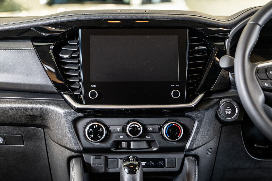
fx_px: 453
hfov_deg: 33.4
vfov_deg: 22.6
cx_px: 136
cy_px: 90
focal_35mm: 60
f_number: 2.8
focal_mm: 60
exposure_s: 1/125
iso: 1600
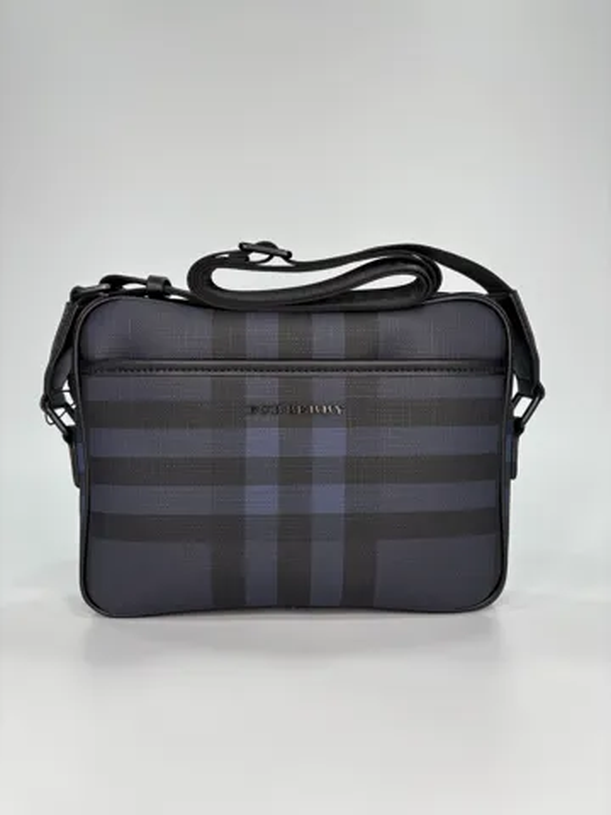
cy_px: 408
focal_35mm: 26
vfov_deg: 67.3
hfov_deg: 53.1
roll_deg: -0.4
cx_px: 306
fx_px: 612
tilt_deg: -0.5
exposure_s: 1/138
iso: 32
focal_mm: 5.96
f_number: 1.6
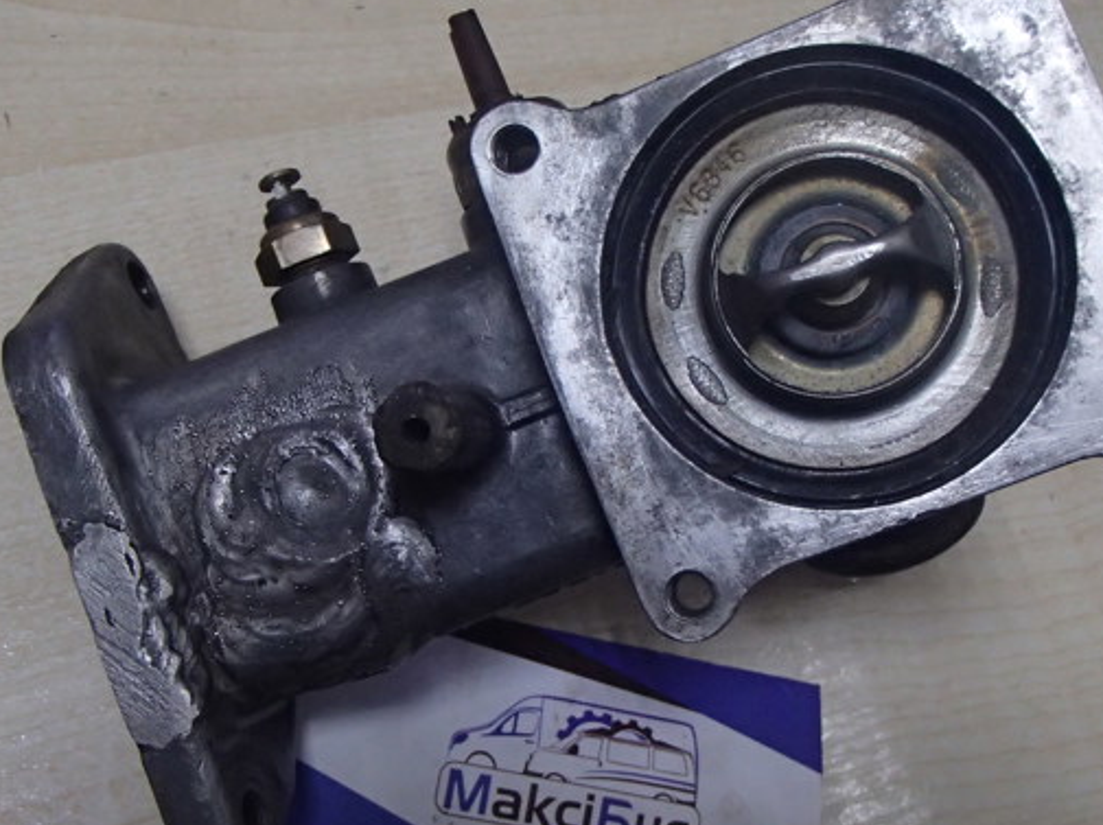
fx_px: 1496
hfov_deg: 40.4
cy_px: 472
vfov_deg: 30.8
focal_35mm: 47
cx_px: 506
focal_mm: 6.64
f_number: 4.7
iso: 800
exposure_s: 1/80
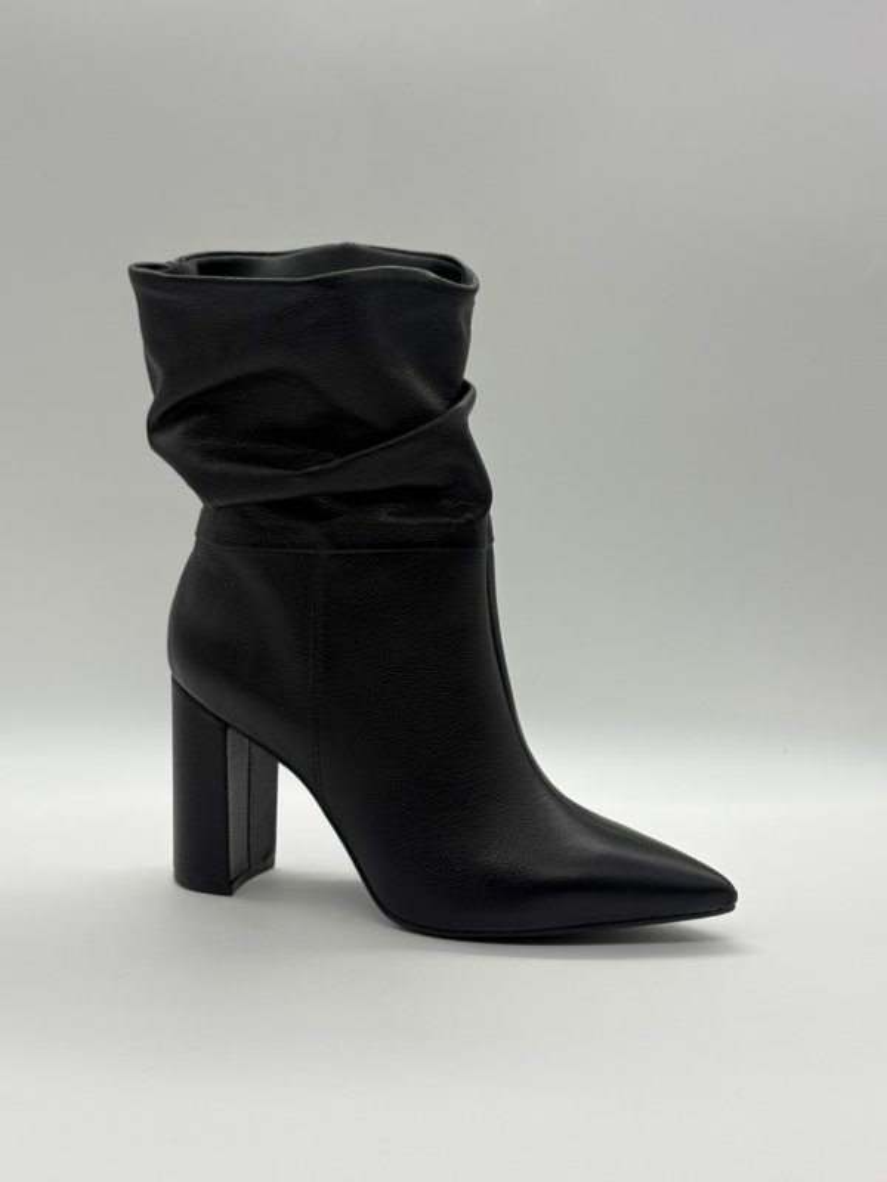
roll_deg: -2.0
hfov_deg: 28.0
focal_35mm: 52
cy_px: 591
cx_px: 444
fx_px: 1777
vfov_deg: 36.8
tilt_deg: -9.1
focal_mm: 5.96
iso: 25
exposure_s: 1/143
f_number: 1.6
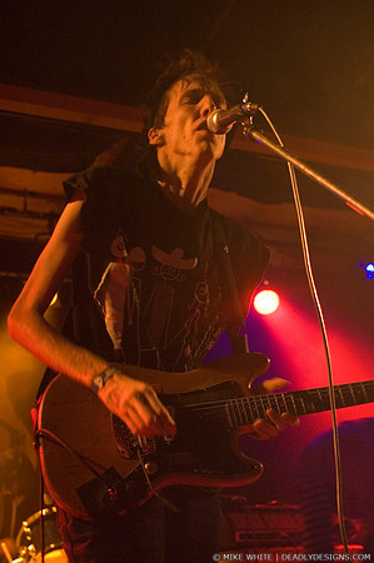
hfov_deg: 25.7
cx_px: 187
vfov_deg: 37.9
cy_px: 282
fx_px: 820
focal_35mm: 52
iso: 1600
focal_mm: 35
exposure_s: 1/15
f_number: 2.8
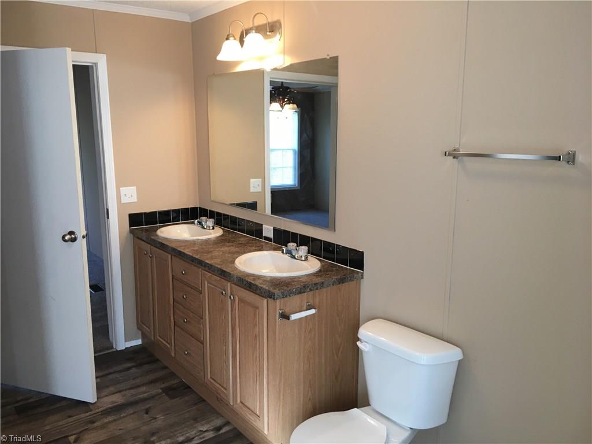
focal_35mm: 29
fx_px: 496
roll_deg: +0.0
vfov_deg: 48.2
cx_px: 296
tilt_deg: -10.2
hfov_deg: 61.7
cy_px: 222
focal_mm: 4.15
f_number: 2.2
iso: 80
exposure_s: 1/30
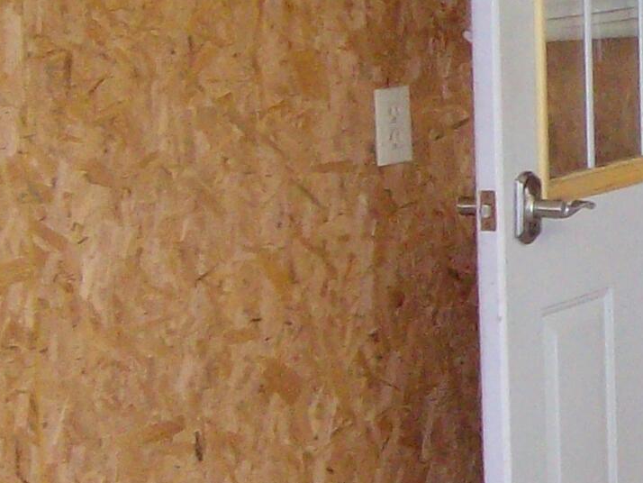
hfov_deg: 12.9
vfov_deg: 10.1
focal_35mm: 147
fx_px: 2731
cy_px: 61
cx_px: 904
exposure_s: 1/40
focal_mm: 5.8
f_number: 2.8
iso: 233
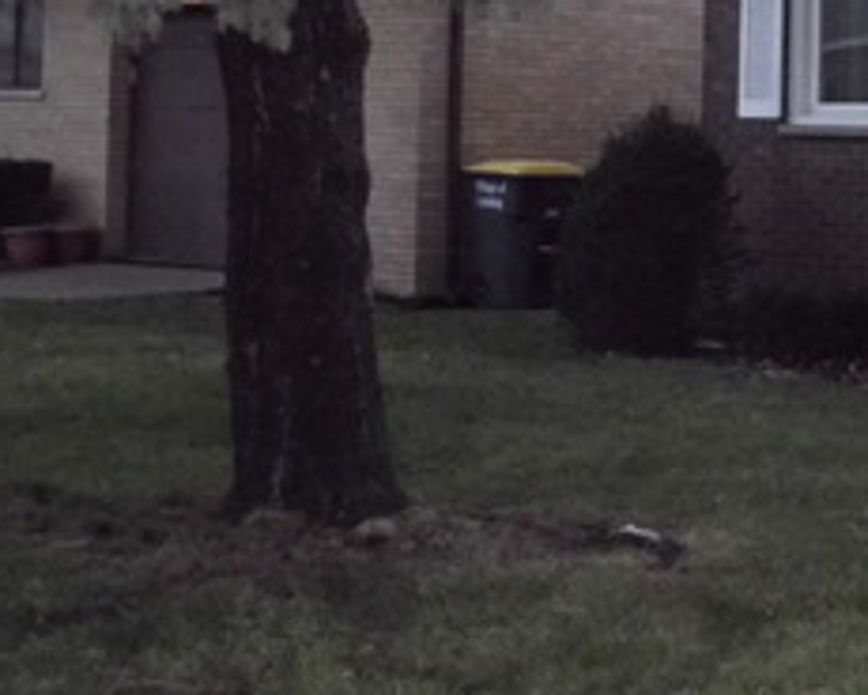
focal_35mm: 103
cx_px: 1064
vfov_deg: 14.8
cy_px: 45
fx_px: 2646
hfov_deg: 17.7
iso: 800
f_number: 2.9
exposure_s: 1/60
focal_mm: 6.3
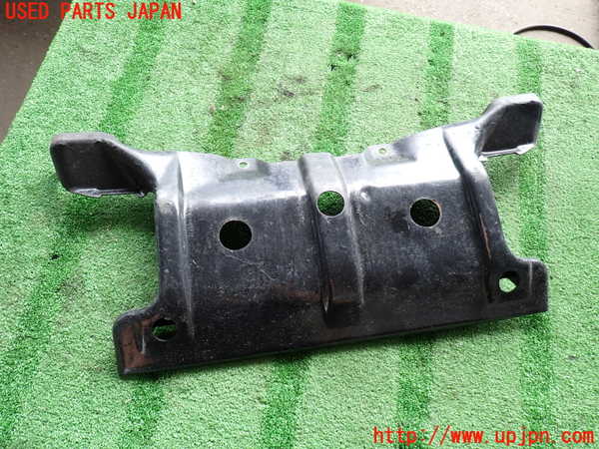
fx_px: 433
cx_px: 300
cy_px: 224
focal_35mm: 25
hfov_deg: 69.4
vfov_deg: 54.9
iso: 100
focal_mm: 4.5
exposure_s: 1/60
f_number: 2
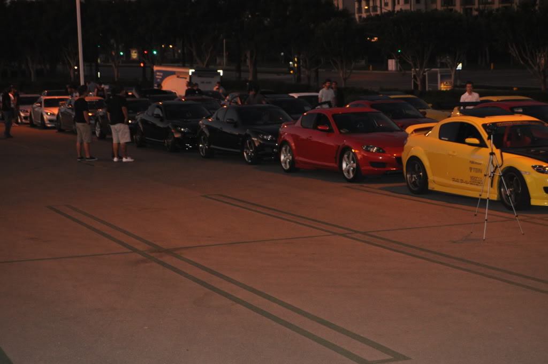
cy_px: 182
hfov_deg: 26.0
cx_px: 274
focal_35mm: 78
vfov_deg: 17.4
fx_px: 1186
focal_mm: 52
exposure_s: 1/60
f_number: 5.6
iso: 800
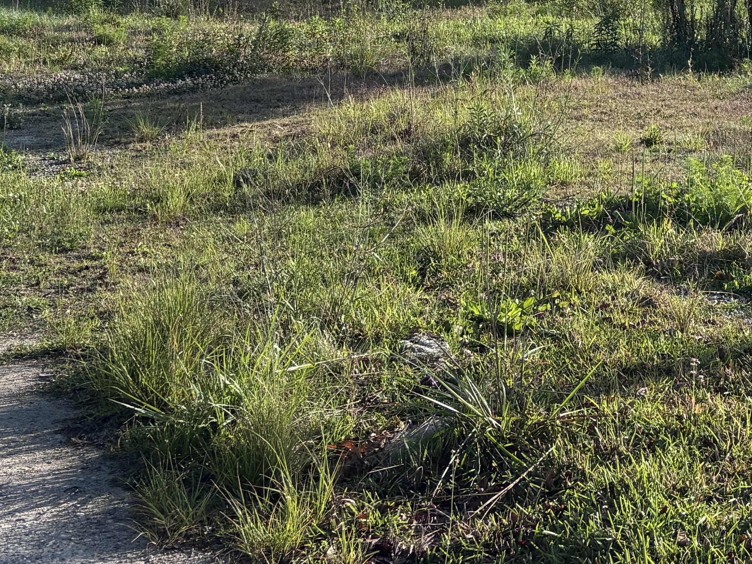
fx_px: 1629
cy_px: -171
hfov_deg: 25.3
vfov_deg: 18.3
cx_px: 649
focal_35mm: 75
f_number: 1.6
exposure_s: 1/2639
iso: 50
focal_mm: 5.96
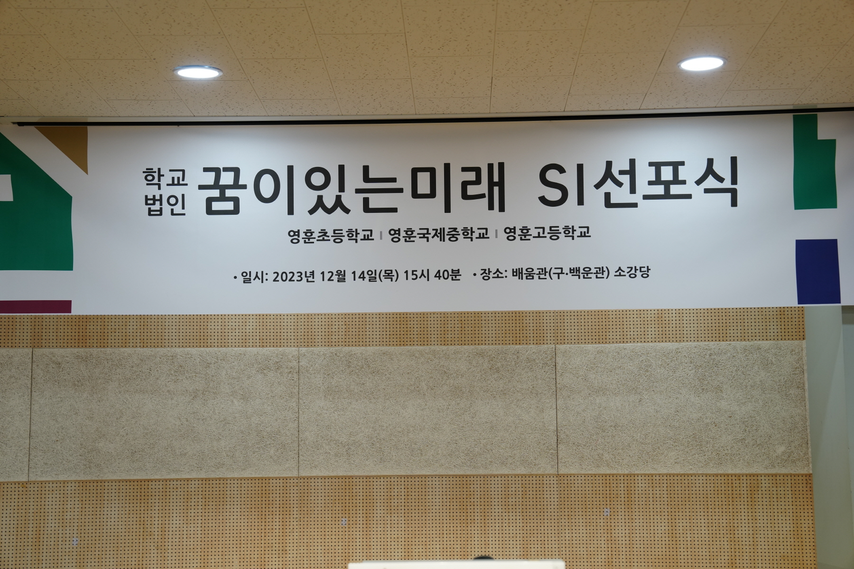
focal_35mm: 70
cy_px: 284
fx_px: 1660
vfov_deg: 19.5
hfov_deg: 28.8
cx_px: 427
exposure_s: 1/160
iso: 500
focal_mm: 70
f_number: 4
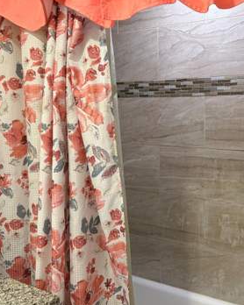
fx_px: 316
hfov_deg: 41.3
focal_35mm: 35
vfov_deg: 51.6
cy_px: 150
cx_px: 174
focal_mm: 5.96
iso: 160
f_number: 1.6
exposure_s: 1/60
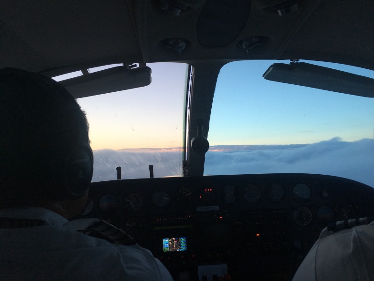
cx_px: 187
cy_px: 140
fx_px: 313
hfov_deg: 61.7
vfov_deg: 48.2
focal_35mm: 29
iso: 25
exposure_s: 1/250
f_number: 2.2
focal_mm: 4.15
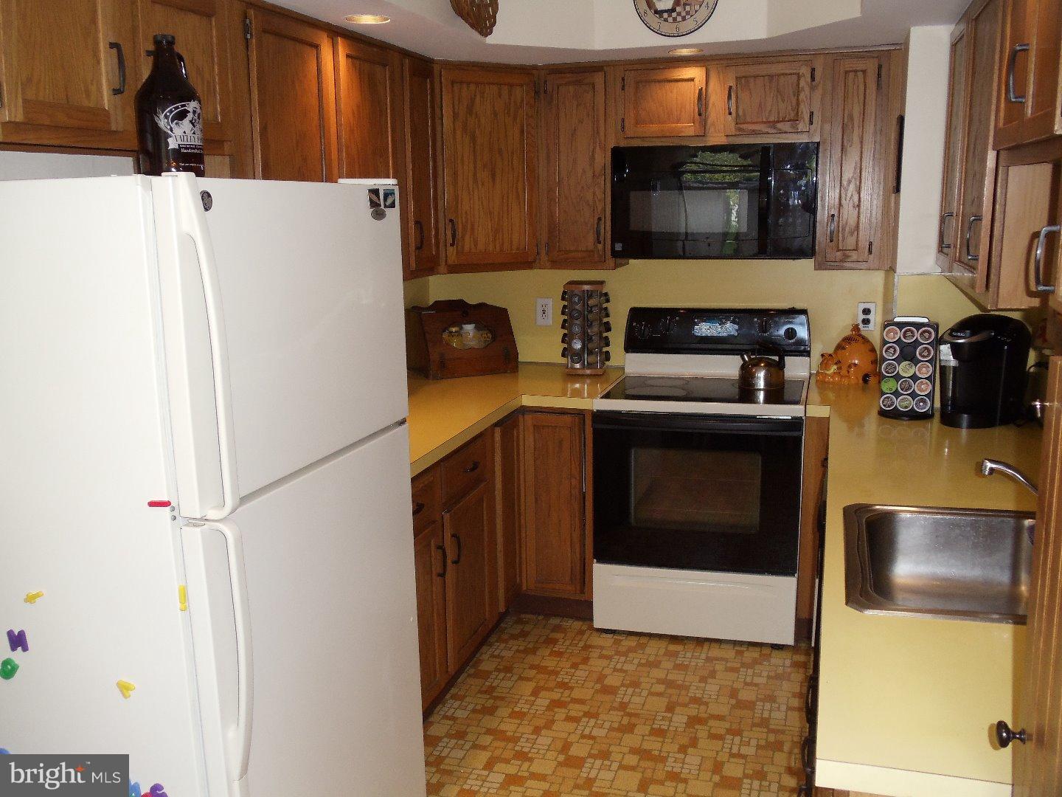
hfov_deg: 42.9
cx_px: 531
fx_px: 1350
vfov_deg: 32.9
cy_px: 398
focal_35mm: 44
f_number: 3.5
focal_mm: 6
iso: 200
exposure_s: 1/30
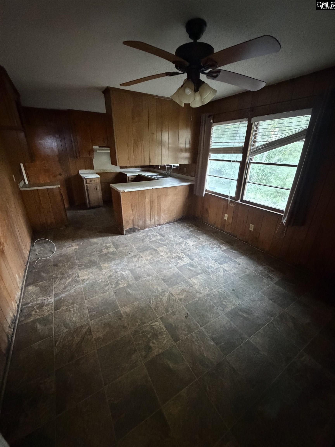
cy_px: 224
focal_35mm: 14
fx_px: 181
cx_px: 168
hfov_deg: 85.7
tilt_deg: -22.7
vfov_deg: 102.1
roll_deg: -0.6
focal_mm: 2.22
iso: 1600
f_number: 2.2
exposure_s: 1/40
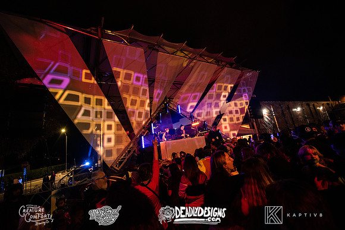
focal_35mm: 15
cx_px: 167
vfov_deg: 77.5
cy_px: 107
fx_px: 143
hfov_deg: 100.5
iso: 2000
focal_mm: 14
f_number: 3.5
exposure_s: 1/60
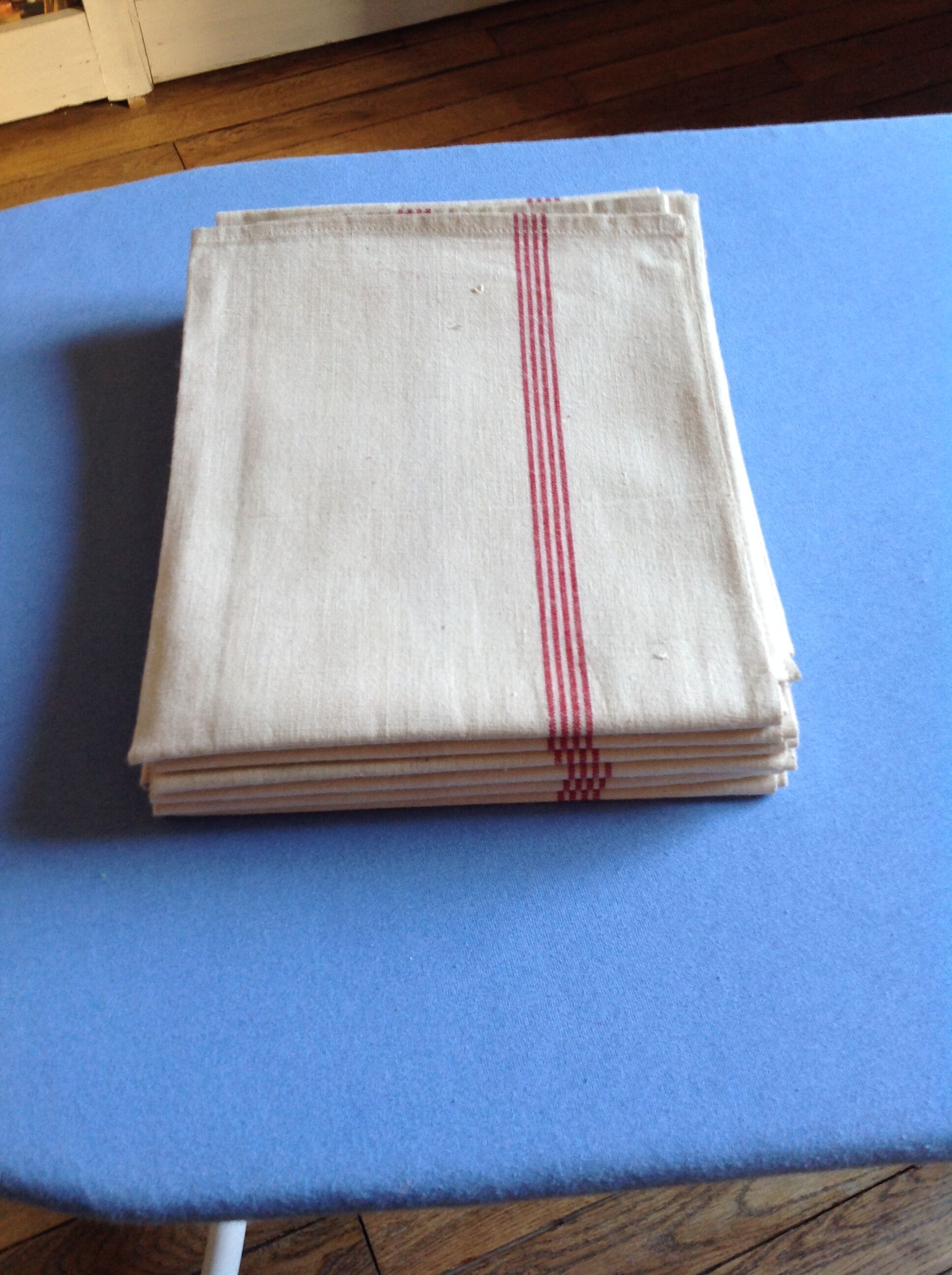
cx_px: 476
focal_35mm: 35
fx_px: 1287
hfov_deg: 40.6
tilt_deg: -56.0
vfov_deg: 52.7
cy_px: 638
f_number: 2.4
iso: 80
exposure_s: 1/15
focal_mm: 4.28
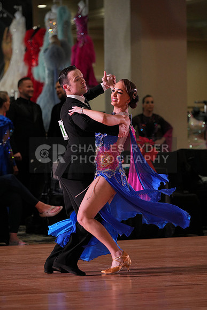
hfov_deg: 8.4
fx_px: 1414
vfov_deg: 12.5
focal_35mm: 164
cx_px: 104
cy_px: 155
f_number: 4
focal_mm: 164
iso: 1250
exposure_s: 1/500
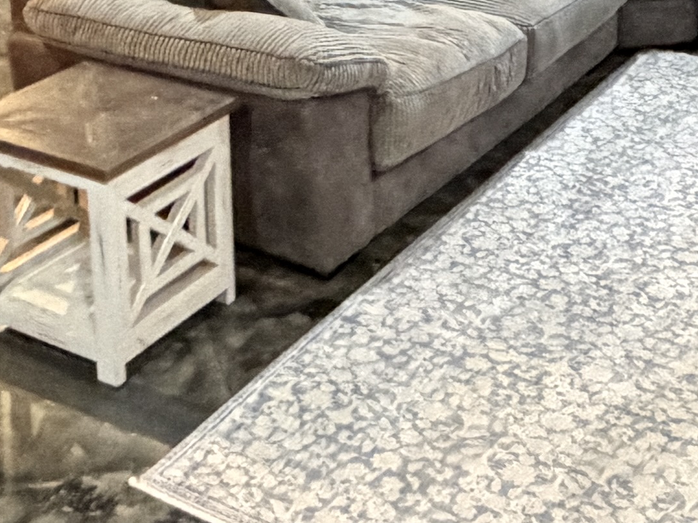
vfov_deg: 18.6
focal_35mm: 74
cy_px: -138
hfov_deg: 26.3
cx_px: 266
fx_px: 1492
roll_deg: +0.6
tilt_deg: -11.6
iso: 1250
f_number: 2.2
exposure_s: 1/40
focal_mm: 2.22
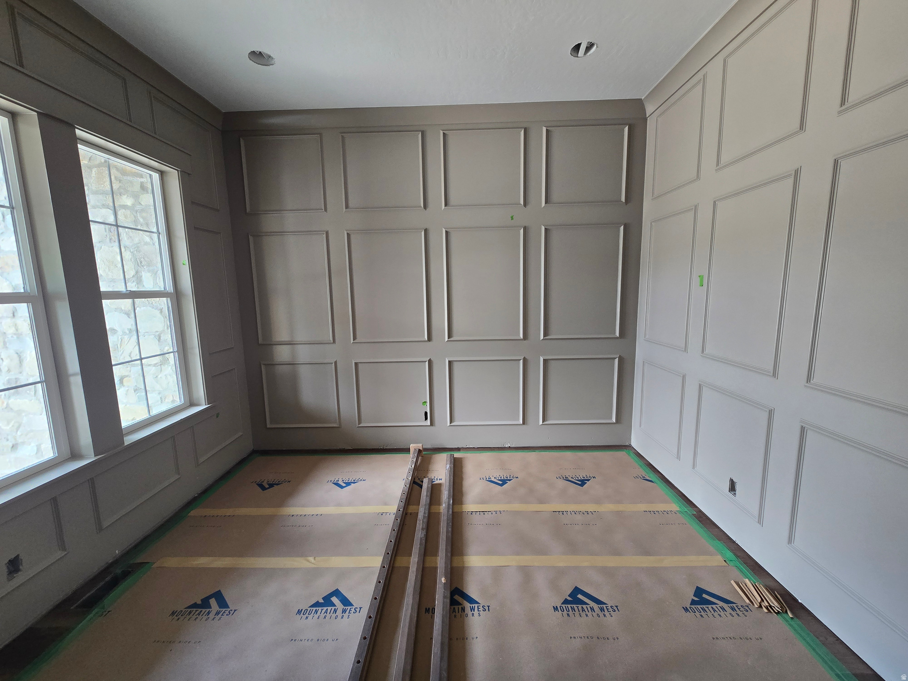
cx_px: 454
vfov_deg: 89.9
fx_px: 341
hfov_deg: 106.2
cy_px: 340
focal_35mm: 13
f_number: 2.2
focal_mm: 2.2
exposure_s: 1/60
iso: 160
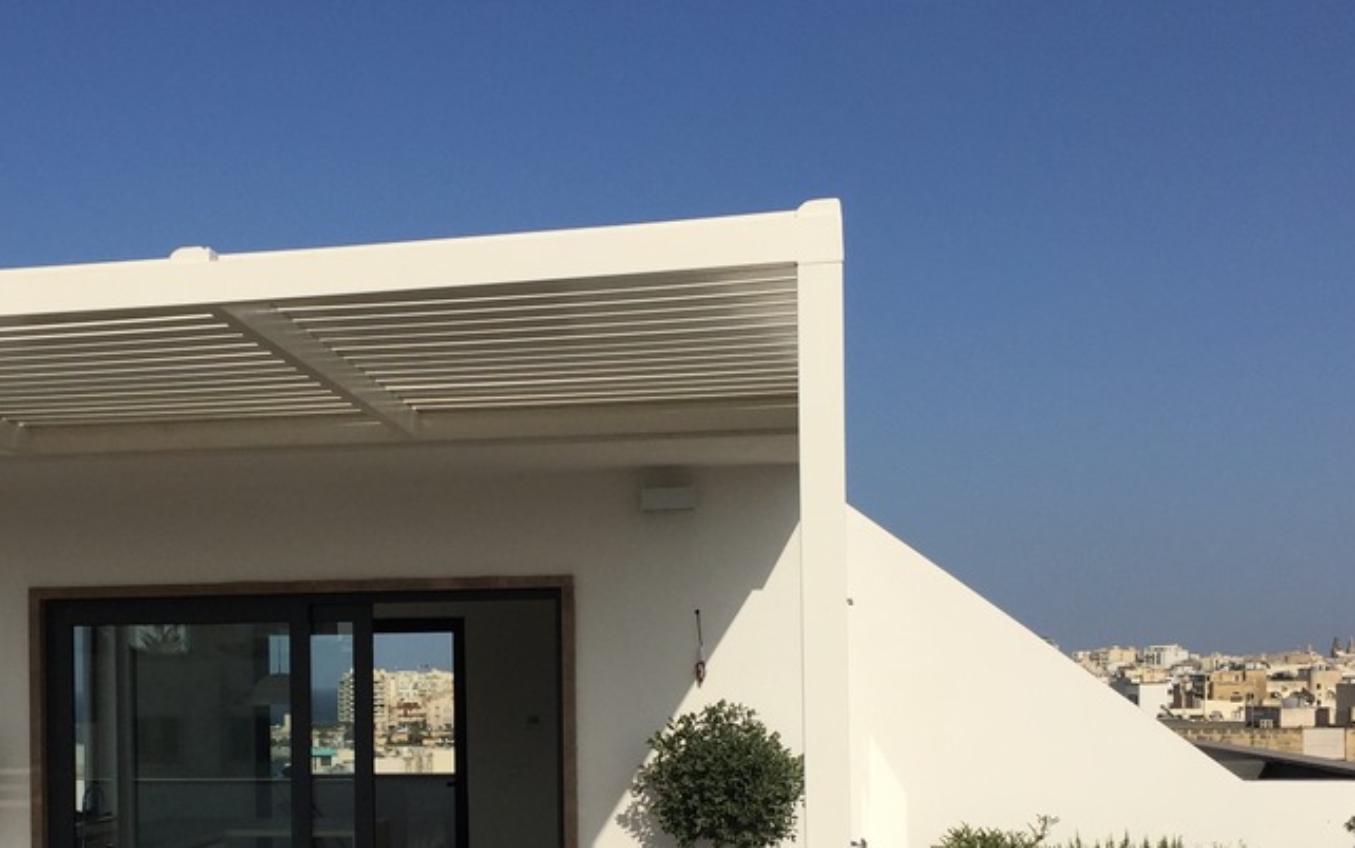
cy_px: 686
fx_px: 1810
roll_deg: +0.0
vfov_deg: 25.9
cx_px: 454
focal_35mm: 49
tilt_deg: +1.4
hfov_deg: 40.5
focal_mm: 4.15
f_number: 2.2
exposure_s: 1/5650
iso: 32
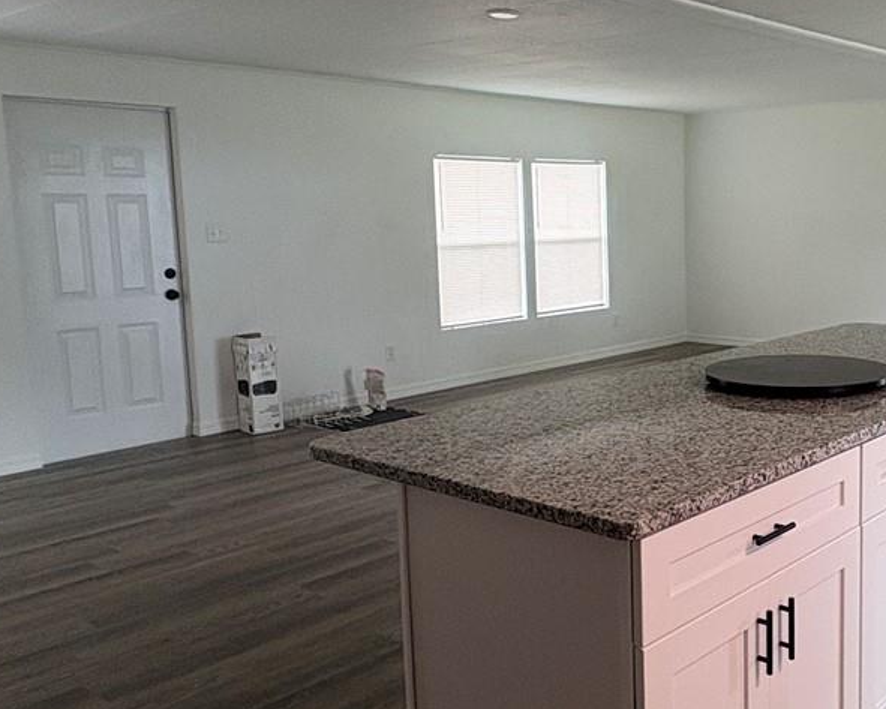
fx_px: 970
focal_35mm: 37
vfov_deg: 40.1
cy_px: 330
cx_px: 699
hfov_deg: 46.7
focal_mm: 2.22
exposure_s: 1/60
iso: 160
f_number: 2.2
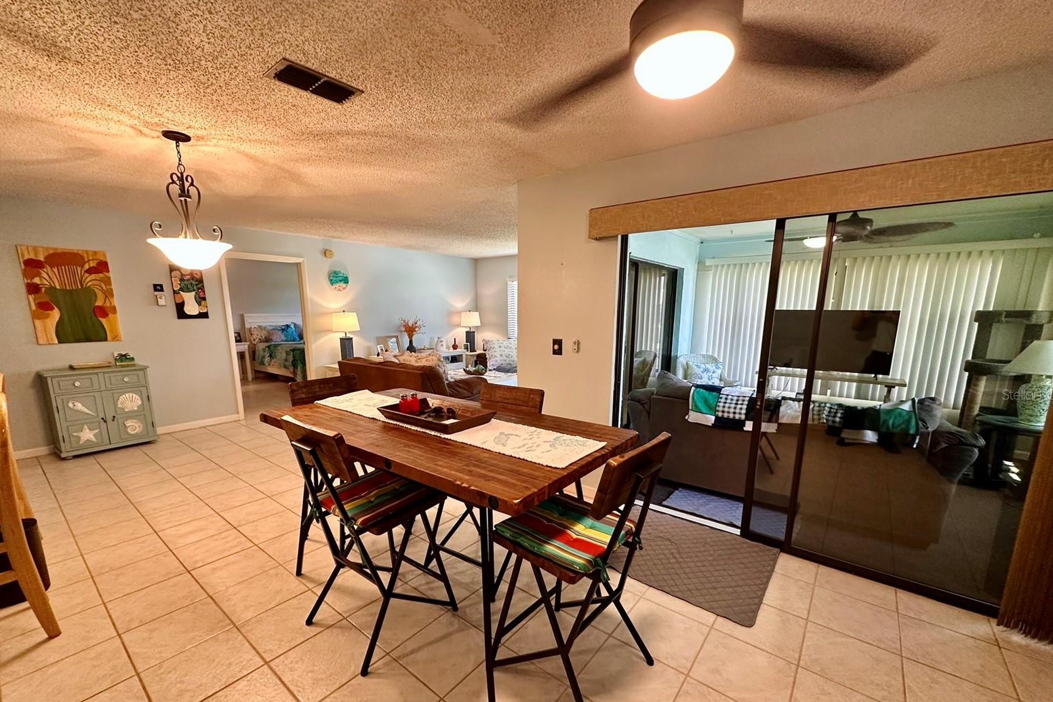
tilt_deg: -11.5
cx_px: 523
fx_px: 439
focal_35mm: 15
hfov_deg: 100.4
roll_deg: -1.0
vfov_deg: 77.0
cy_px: 394
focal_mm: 2.22
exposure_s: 1/60
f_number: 2.2
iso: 250
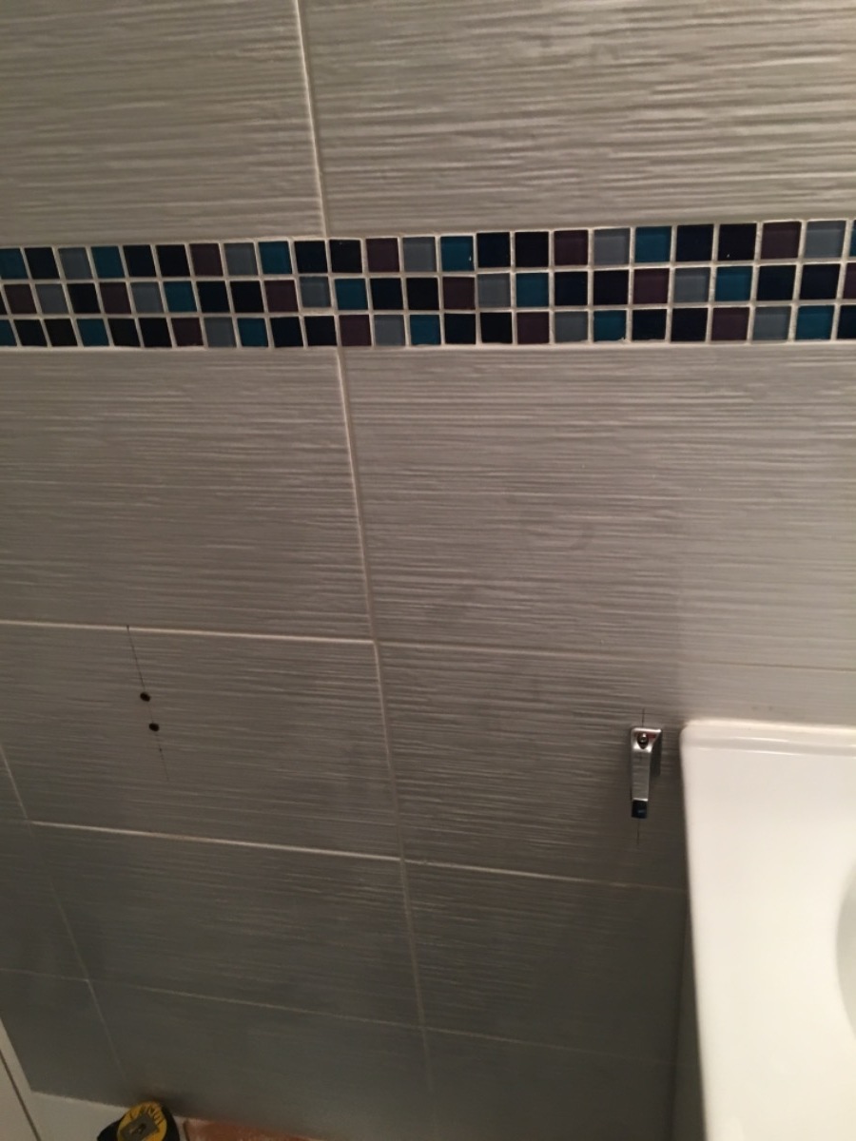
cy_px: 570
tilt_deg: -31.2
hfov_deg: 48.2
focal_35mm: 29
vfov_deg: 61.7
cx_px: 428
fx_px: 956
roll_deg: +3.2
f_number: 2.2
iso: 125
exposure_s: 1/33
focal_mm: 4.15
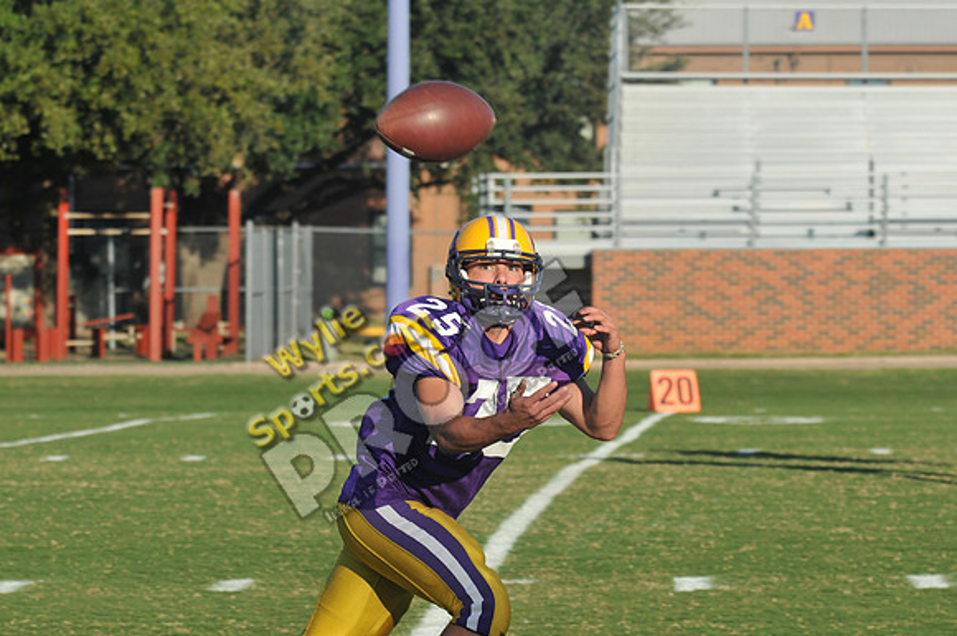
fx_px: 4778
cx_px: 478
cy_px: 318
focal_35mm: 180
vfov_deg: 7.6
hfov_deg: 11.4
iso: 200
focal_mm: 120
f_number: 6.3
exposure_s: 1/640
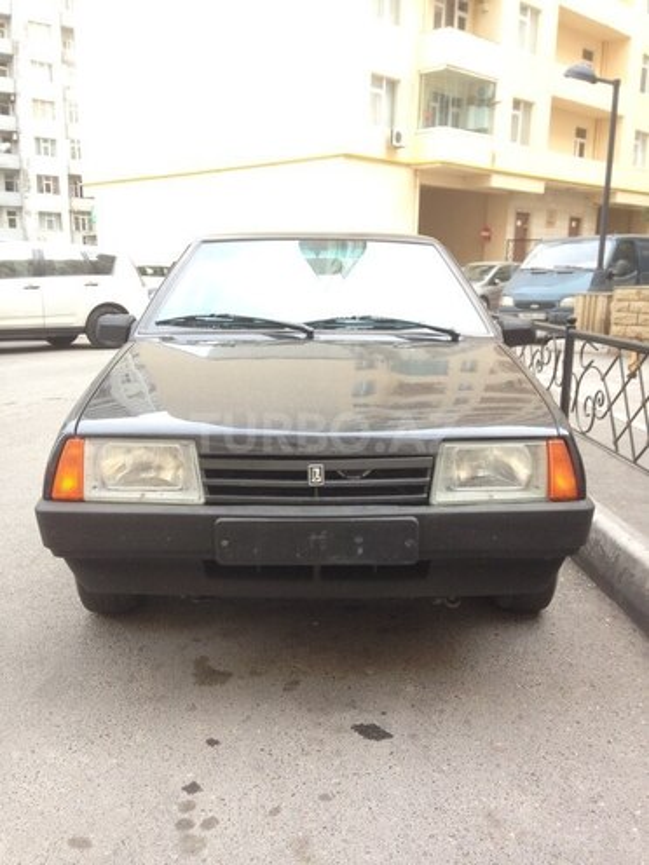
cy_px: 432
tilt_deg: -7.8
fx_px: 825
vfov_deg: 55.4
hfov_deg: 42.9
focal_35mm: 33
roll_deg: -2.6
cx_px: 324
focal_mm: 4.12
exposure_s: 1/120
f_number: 2.4
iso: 80
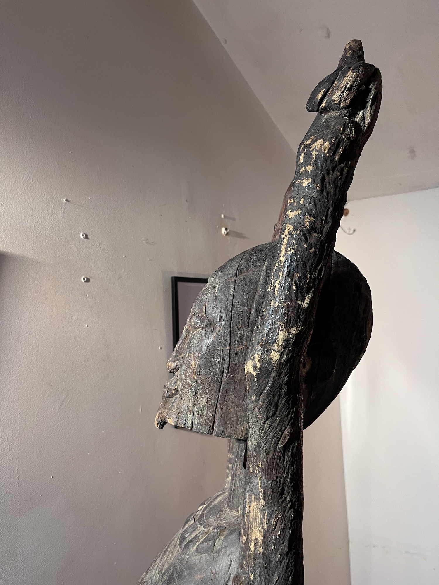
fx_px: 440
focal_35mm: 26
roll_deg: +2.1
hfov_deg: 53.1
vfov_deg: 67.3
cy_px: 292
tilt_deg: +1.0
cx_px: 220
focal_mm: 5.1
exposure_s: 1/50
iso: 160
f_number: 1.6
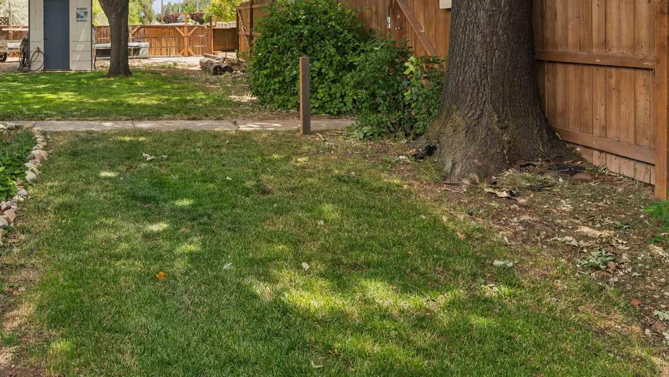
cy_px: 22
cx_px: 105
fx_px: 646
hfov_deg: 50.4
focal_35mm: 36
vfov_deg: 30.7
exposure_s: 1/50
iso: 400
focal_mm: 18.2
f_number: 13
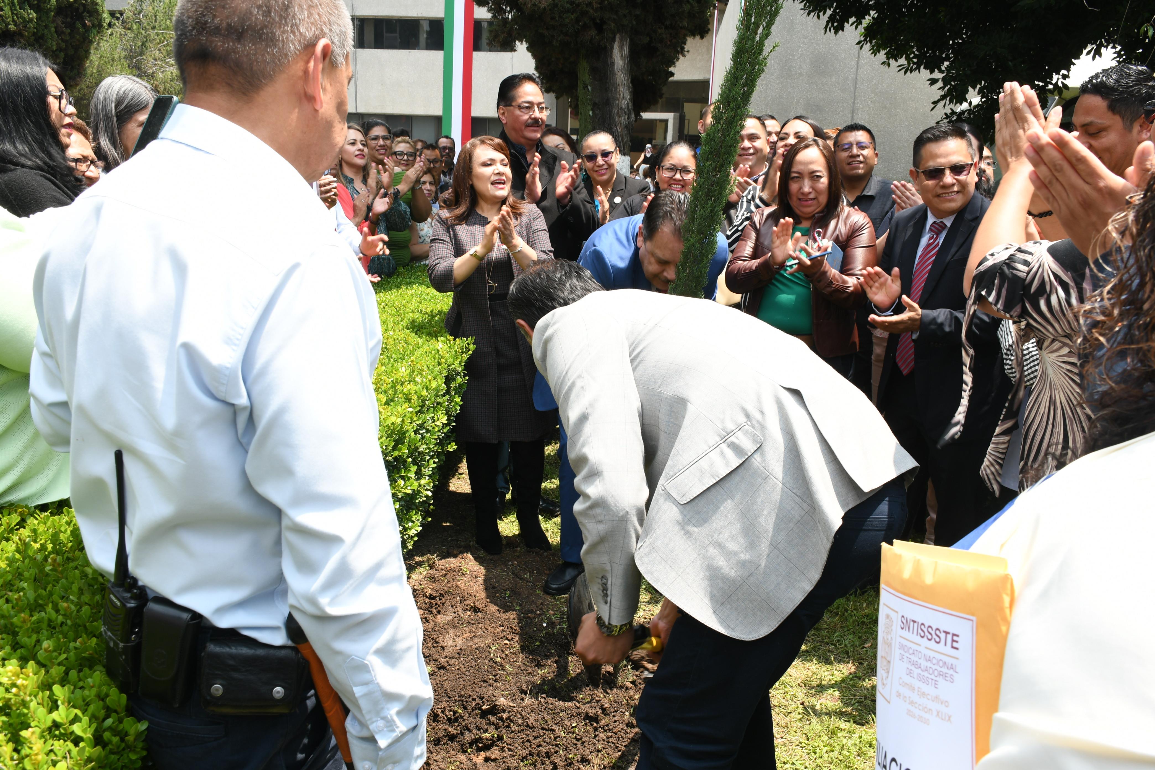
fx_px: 962
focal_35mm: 30
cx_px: 578
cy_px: 385
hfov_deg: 61.9
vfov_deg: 43.6
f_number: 8
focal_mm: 20
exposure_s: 1/100
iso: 160
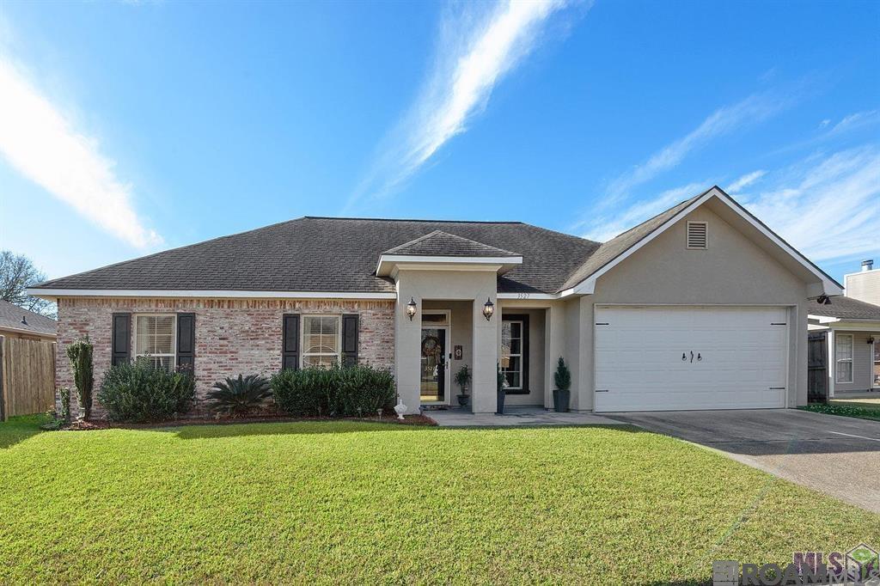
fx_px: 415
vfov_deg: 70.4
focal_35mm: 17
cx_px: 440
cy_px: 293
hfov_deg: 93.3
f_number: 10
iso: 400
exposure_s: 1/200
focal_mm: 17
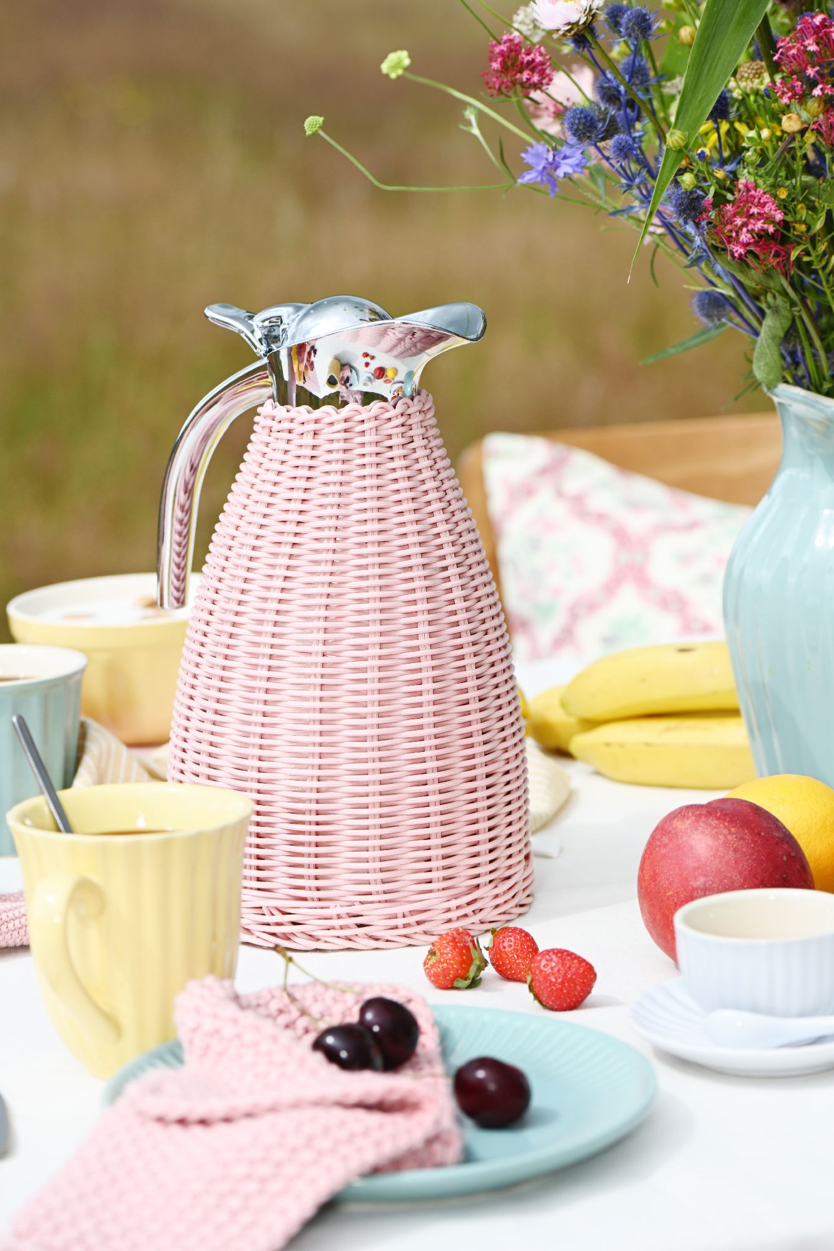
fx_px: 3649
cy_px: 626
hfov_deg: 13.0
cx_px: 417
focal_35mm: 105
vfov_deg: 19.5
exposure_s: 1/200
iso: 80
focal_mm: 105
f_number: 8
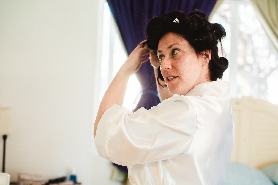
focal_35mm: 50
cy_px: 92
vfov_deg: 27.0
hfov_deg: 39.6
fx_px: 386
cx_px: 139
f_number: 2.2
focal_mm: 50
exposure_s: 1/400
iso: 400
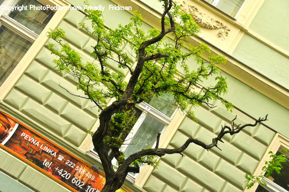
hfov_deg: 29.3
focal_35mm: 69
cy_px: 96
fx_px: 553
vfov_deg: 19.7
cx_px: 144
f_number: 6.3
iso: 160
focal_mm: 46
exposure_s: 1/200
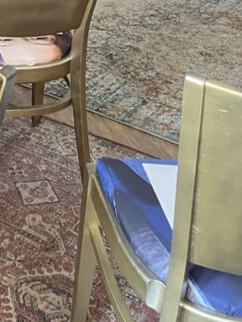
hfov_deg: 16.5
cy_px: -72
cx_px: -118
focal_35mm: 82
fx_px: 764
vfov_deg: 21.9
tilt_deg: -13.5
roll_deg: -0.3
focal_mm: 5.1
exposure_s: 1/33
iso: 500
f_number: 1.6
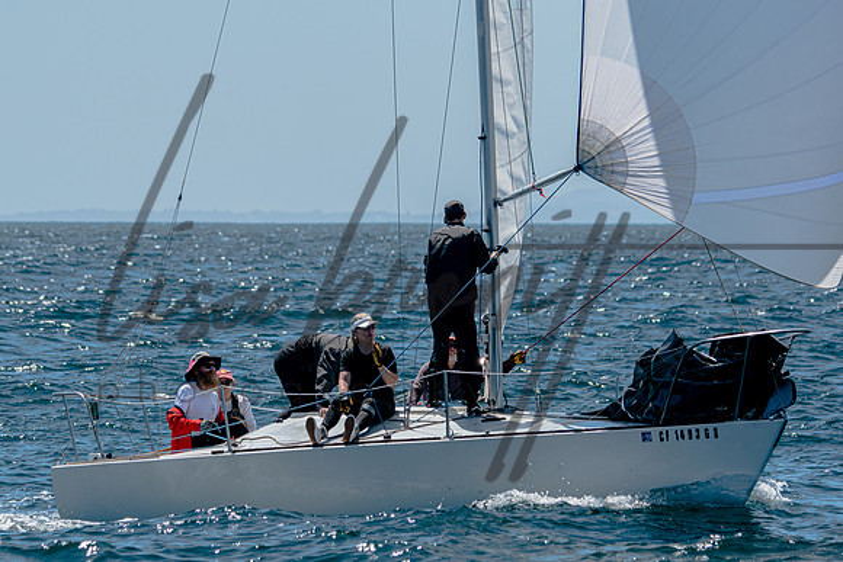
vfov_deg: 4.4
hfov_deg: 6.5
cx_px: 410
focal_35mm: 315
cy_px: 281
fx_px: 7372
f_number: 5.3
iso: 200
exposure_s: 1/2000
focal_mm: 200
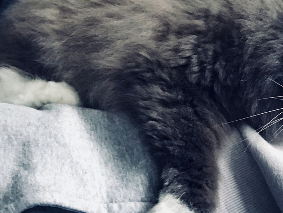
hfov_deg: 27.5
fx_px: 573
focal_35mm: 70
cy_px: 102
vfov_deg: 21.0
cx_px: 205
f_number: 2.2
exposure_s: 1/17
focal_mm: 2.87
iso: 500
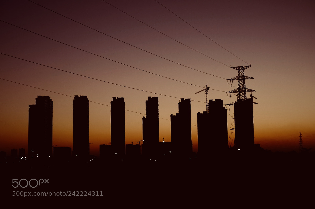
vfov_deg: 25.5
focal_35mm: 53
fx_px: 463
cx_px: 158
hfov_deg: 37.5
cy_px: 104
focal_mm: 35
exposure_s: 1/50
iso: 100
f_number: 3.2
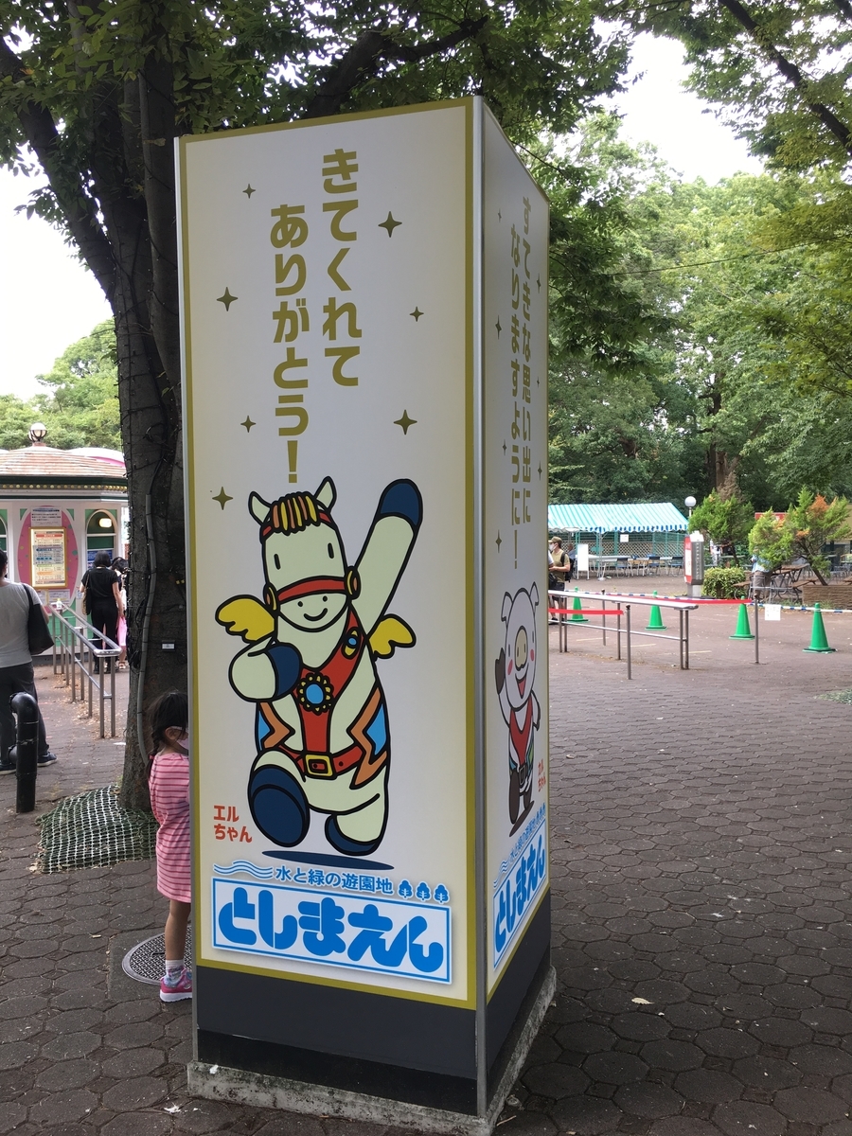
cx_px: 426
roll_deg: -0.2
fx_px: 952
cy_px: 568
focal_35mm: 29
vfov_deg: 61.7
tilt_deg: -2.3
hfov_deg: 48.2
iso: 32
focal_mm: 4.15
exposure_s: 1/120
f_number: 2.2
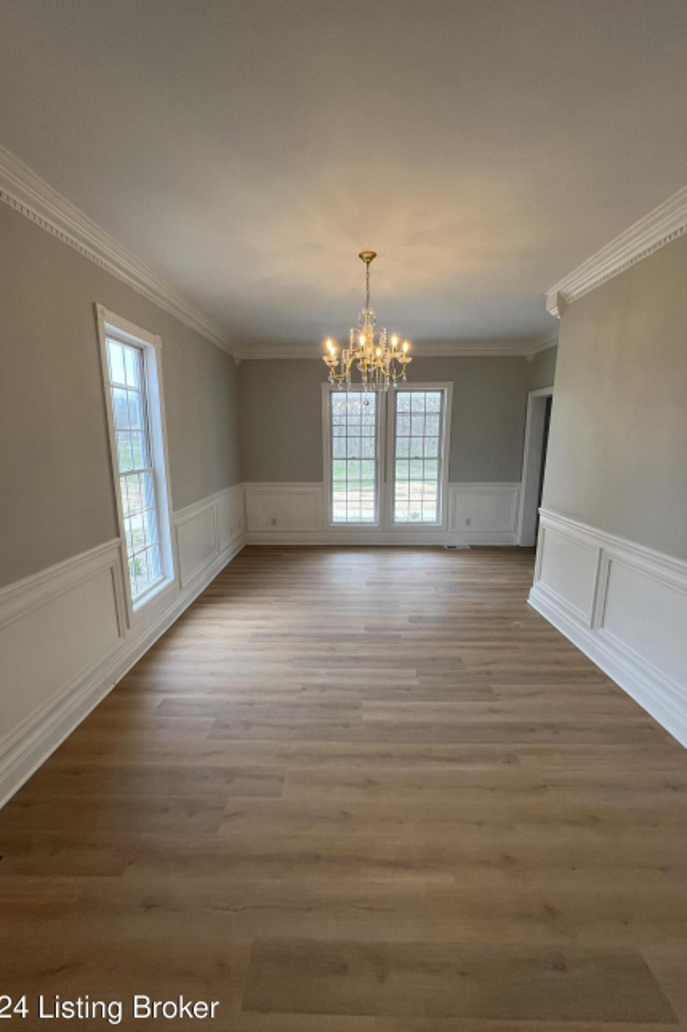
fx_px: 401
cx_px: 338
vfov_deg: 104.3
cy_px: 522
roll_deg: +0.6
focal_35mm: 14
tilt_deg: -10.7
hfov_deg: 81.2
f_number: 1.8
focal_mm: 1.57
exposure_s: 1/120
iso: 100
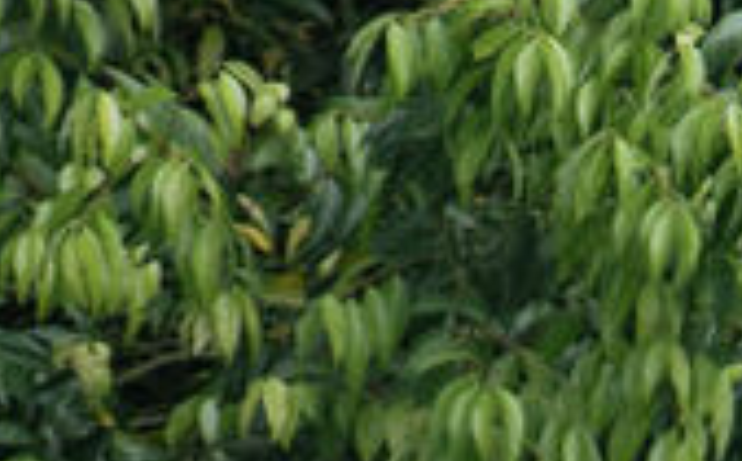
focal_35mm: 1903
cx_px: 2287
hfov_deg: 1.1
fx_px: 38418
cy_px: 2597
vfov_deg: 0.7
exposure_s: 1/500
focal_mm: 200
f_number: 2.8
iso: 100
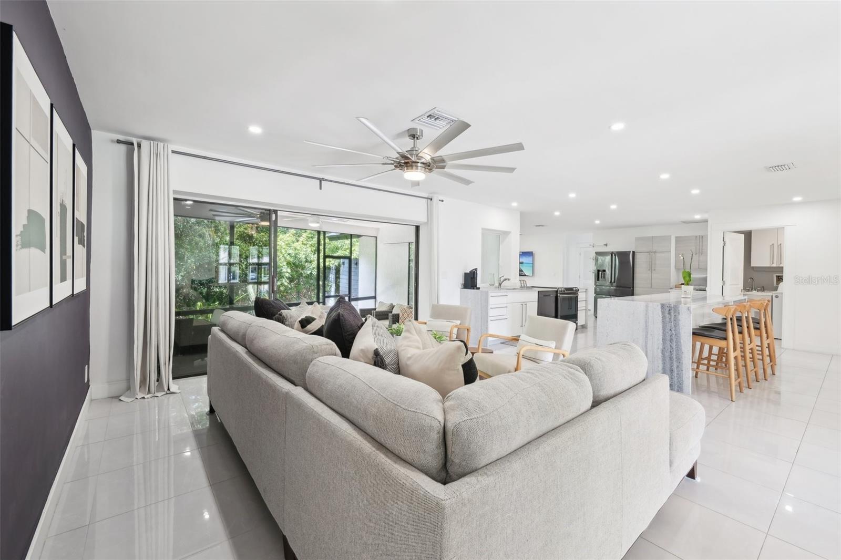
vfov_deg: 81.2
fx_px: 327
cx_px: 420
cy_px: 280
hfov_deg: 104.3
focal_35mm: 14
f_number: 8
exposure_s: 1/15
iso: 400
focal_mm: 14
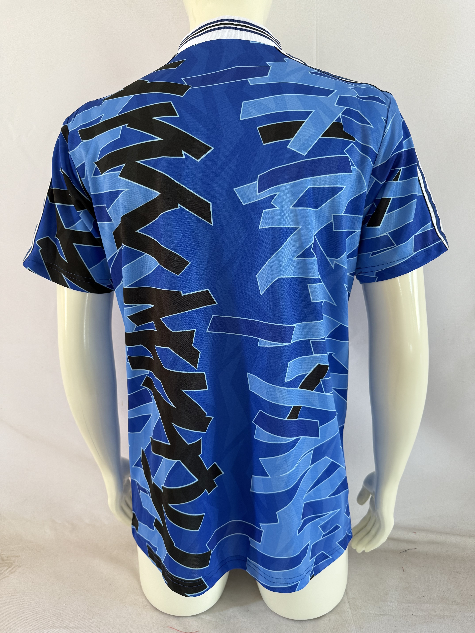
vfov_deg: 71.6
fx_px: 439
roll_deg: +1.2
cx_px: 238
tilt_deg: -9.4
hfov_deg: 56.8
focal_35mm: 24
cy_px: 316
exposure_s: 1/105
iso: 200
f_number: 1.78
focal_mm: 6.76
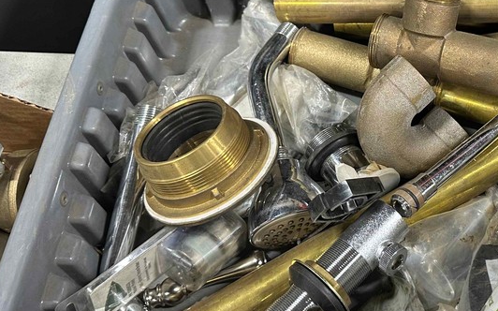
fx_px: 665
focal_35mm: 49
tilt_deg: -56.2
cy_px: 122
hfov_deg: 38.4
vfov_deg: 26.3
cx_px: 442
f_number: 1.78
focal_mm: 6.86
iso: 160
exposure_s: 1/60
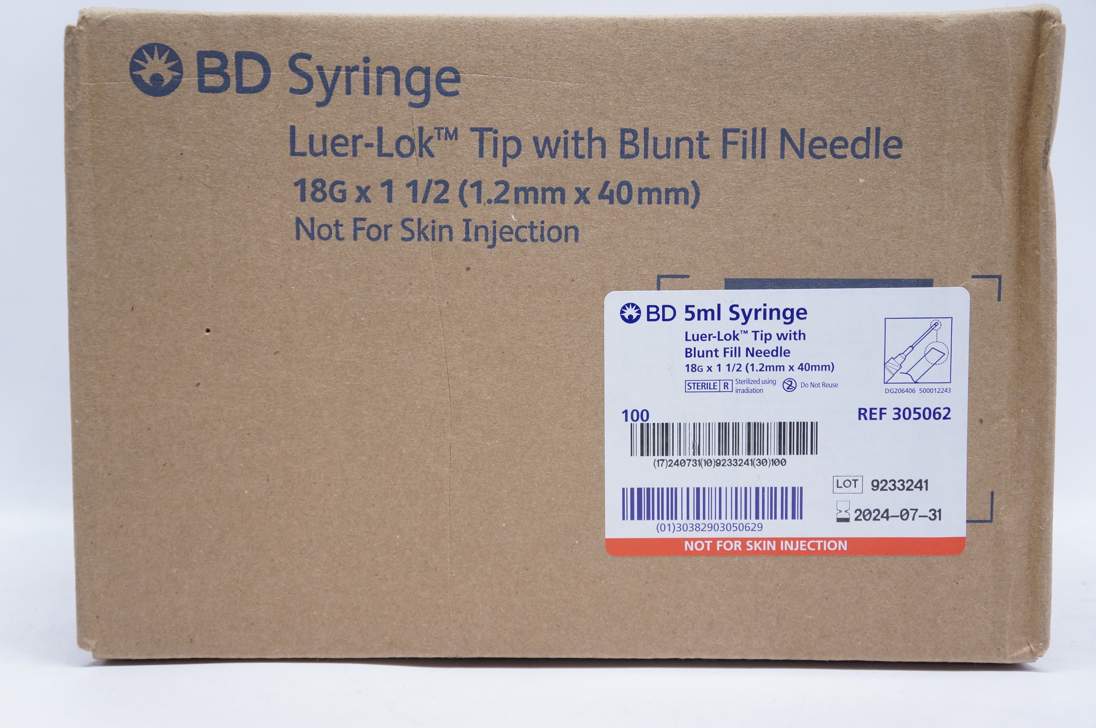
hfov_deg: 37.9
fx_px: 1597
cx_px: 548
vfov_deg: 25.7
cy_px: 364
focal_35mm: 52
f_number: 4.5
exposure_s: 1/80
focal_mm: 35
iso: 800
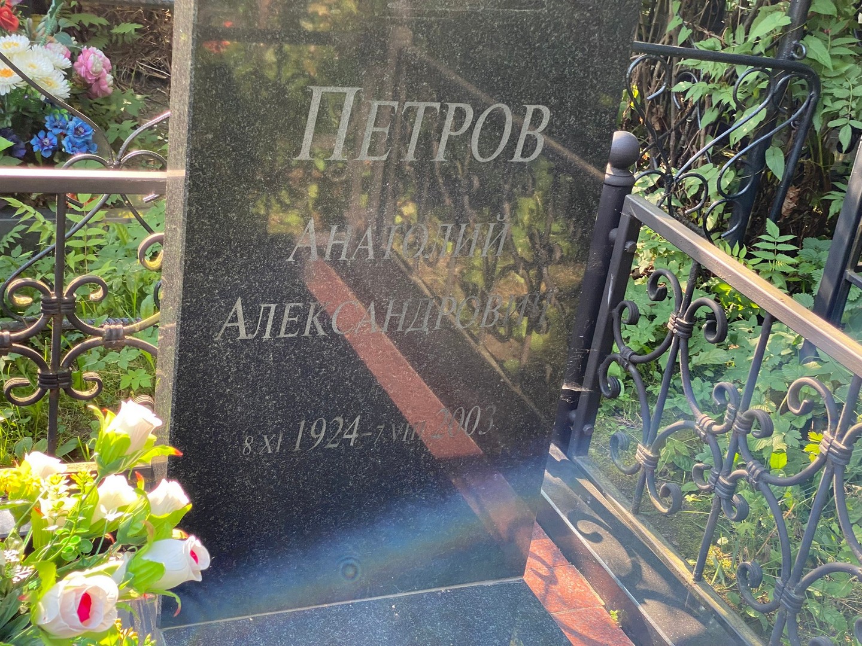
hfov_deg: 36.8
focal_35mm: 52
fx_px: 1295
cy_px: 323
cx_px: 431
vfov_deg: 28.0
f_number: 2
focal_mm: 6
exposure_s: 1/122
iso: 50
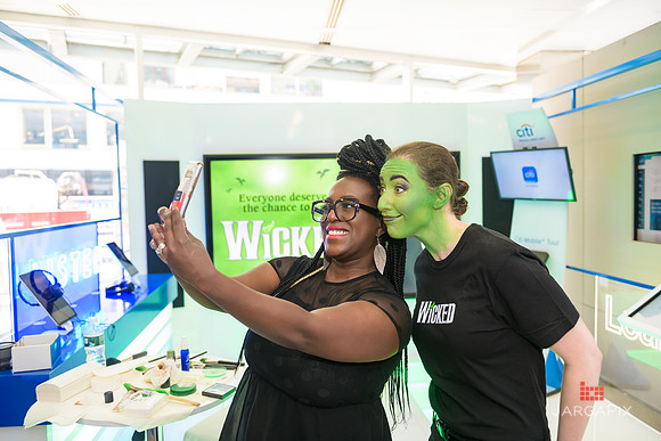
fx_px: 533
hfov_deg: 63.6
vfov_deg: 45.0
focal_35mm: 29
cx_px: 330
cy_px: 220
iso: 400
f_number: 3.2
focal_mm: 29
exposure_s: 1/125
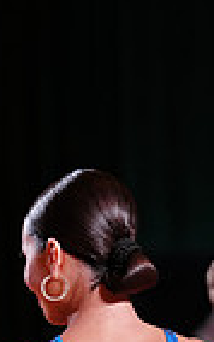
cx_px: -52
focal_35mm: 438
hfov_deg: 3.0
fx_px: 4079
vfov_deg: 4.7
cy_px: 650
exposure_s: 1/400
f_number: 2.8
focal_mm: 105
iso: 1250
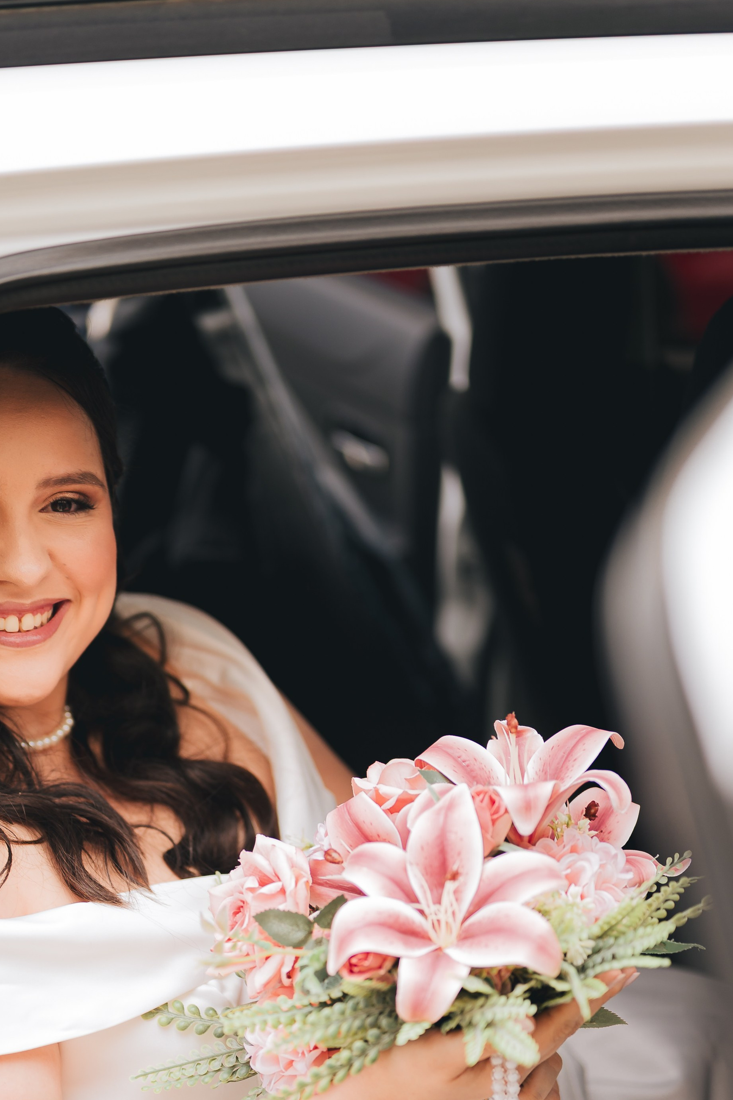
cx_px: 193
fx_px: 2260
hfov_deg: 18.3
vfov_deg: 27.1
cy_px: 760
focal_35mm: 74
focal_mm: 50
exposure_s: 1/500
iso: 125
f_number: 1.8
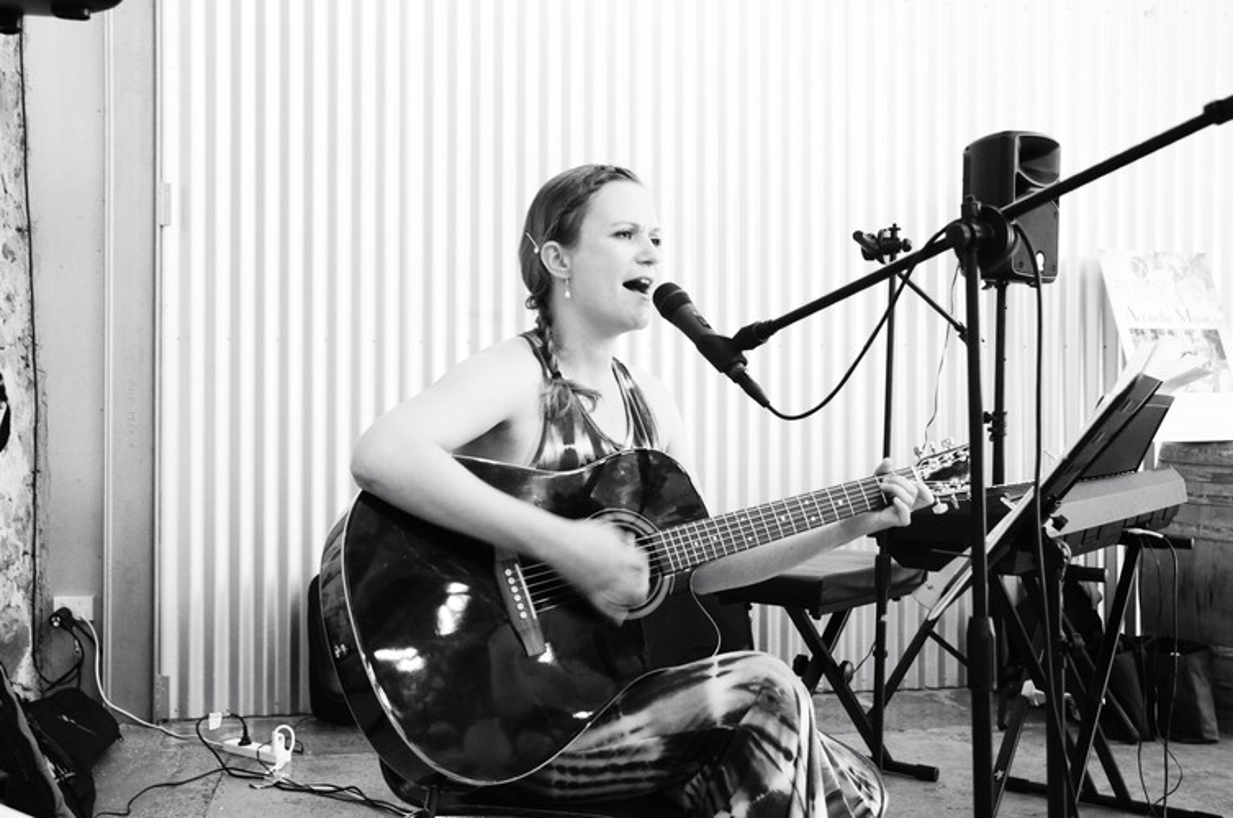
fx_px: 1334
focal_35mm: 39
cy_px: 409
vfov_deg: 34.1
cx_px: 616
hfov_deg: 49.6
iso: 2000
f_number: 4.5
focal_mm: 26
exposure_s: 1/30
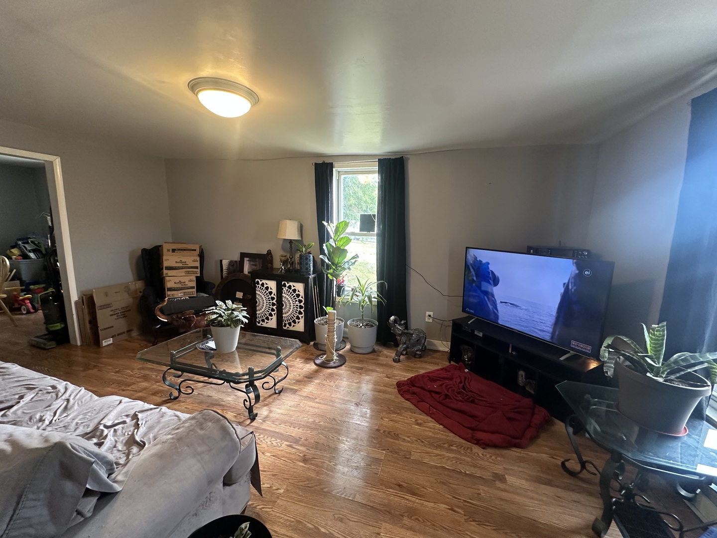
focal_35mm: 14
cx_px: 358
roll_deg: -0.4
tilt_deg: -8.5
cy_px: 269
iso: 250
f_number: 2.2
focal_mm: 2.22
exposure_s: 1/60
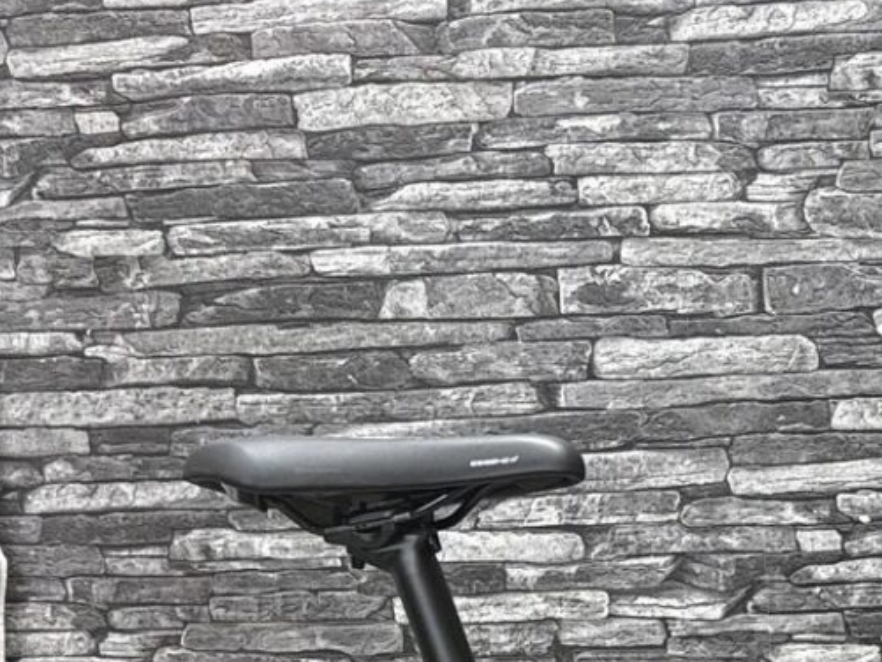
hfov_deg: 20.4
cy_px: 907
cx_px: 944
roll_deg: +1.5
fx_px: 2345
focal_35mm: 92
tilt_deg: -10.3
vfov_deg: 15.2
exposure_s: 1/100
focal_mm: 6.76
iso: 160
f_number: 1.78
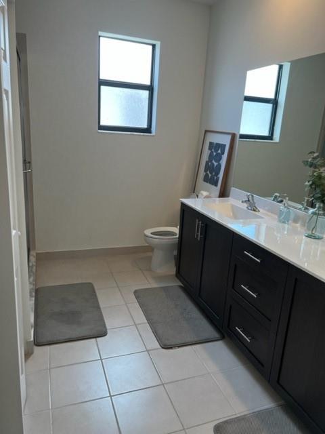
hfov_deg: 53.1
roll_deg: -2.6
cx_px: 162
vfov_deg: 67.3
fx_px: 325
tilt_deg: -16.4
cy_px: 217
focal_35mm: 26
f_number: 1.5
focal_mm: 5.7
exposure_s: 1/120
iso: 40
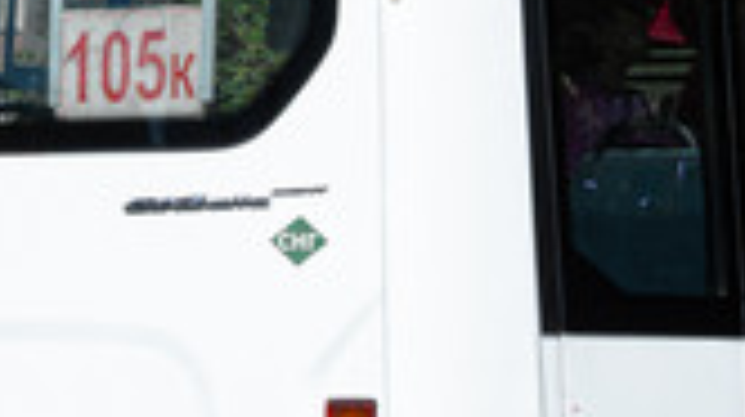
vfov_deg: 4.9
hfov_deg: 8.8
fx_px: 4855
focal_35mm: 246
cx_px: 531
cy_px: 326
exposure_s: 1/800
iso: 400
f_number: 11
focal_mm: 35
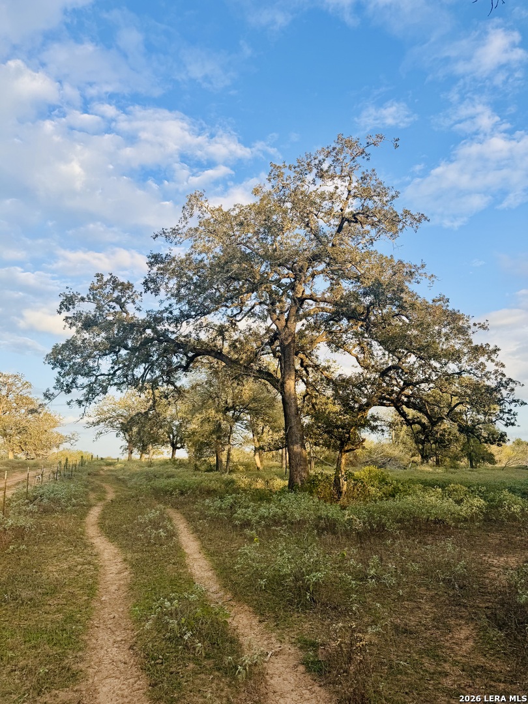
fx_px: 488
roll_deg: +2.2
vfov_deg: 71.6
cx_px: 264
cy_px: 352
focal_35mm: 24
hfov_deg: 56.8
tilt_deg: +11.3
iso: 80
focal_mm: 6.76
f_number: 1.78
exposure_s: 1/1456
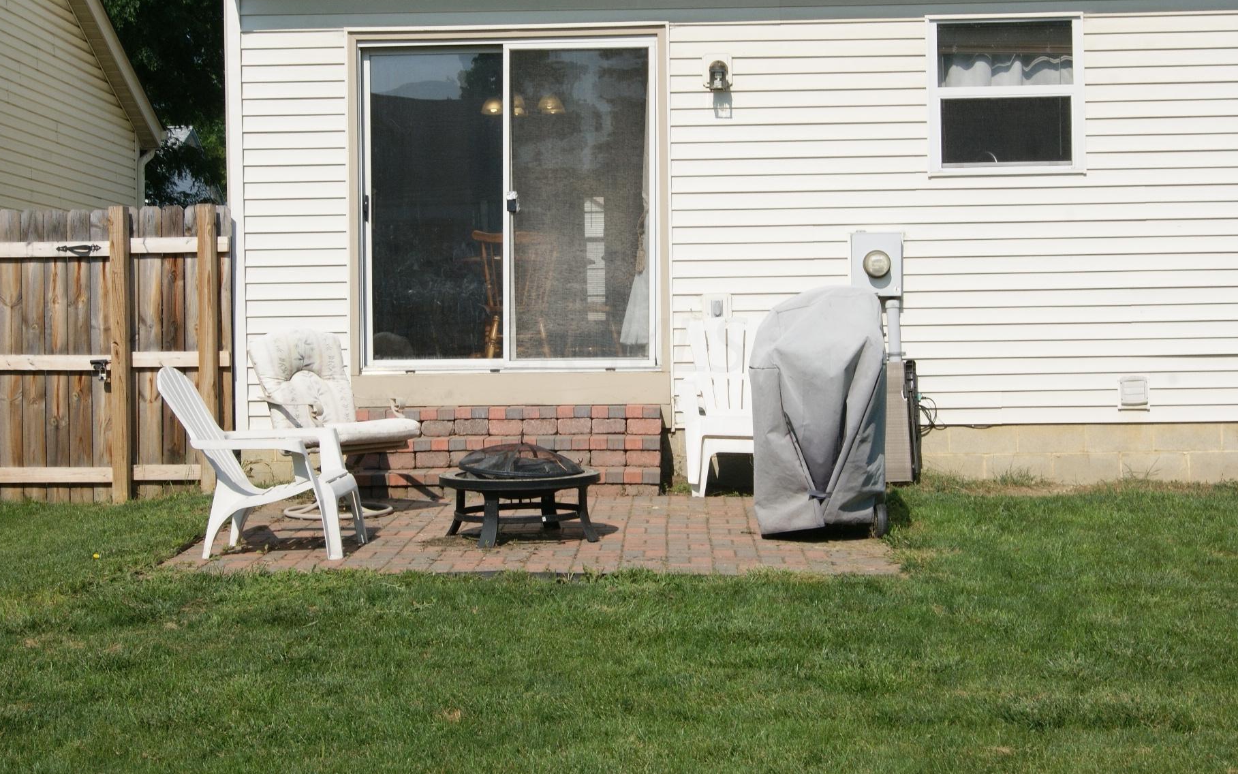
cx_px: 616
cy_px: 343
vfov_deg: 22.9
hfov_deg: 36.0
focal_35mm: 57
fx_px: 1908
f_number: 16
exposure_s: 1/160
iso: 100
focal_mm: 35
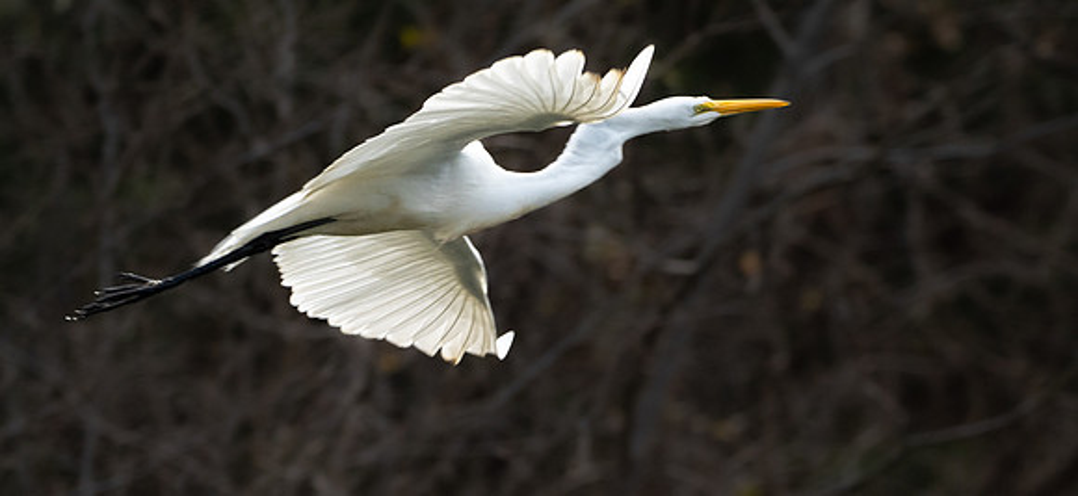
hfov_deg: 2.5
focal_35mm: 891
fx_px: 24428
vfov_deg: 1.2
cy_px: 529
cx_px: 473
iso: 400
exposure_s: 1/1250
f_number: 4
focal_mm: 300
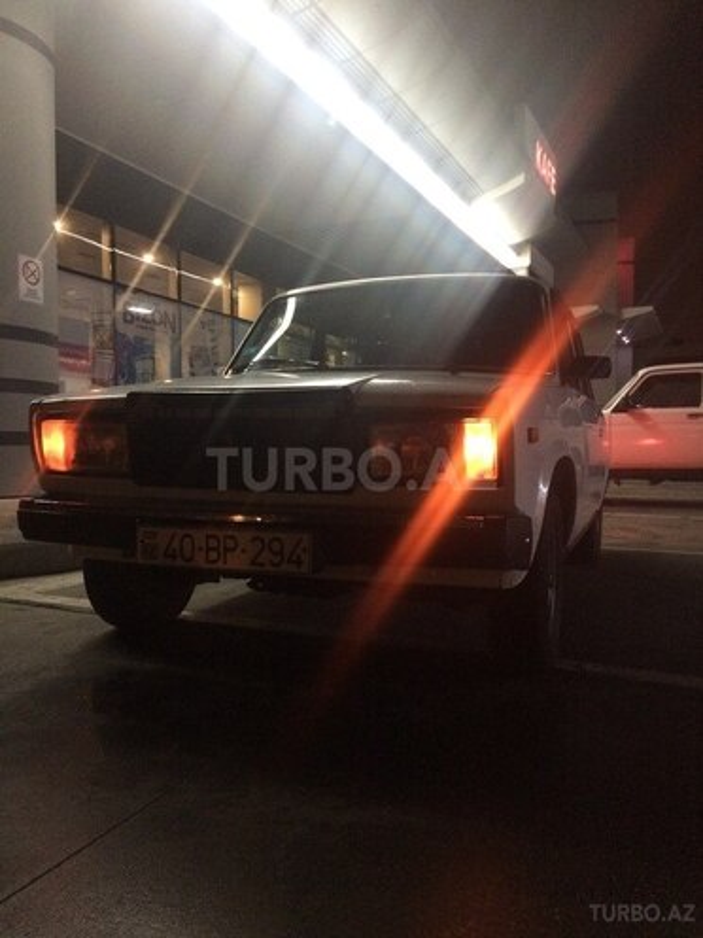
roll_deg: +0.4
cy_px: 469
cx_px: 352
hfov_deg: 48.2
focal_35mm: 29
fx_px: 785
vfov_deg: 61.7
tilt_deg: -3.4
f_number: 2.2
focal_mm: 4.15
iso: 400
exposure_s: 1/17
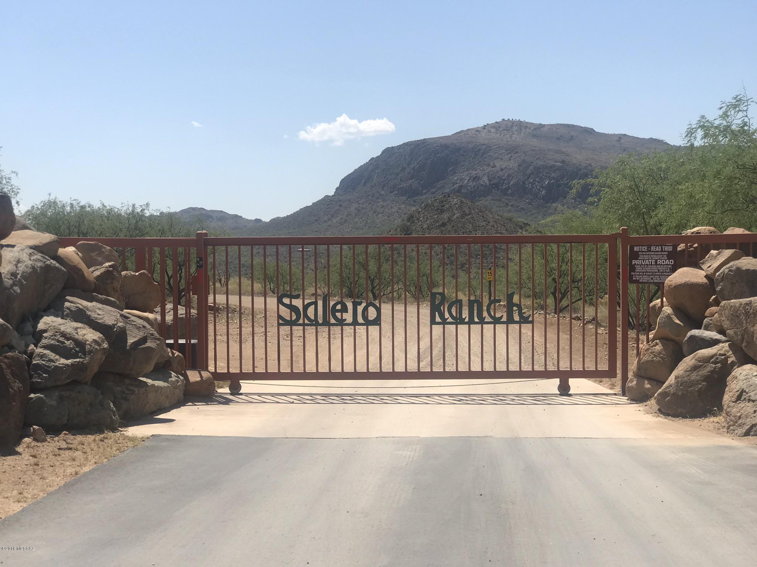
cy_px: 284
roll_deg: +0.6
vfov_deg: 25.7
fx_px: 1247
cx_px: 378
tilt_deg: +0.1
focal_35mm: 57
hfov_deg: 33.8
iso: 20
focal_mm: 6.6
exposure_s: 1/1030
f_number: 2.8
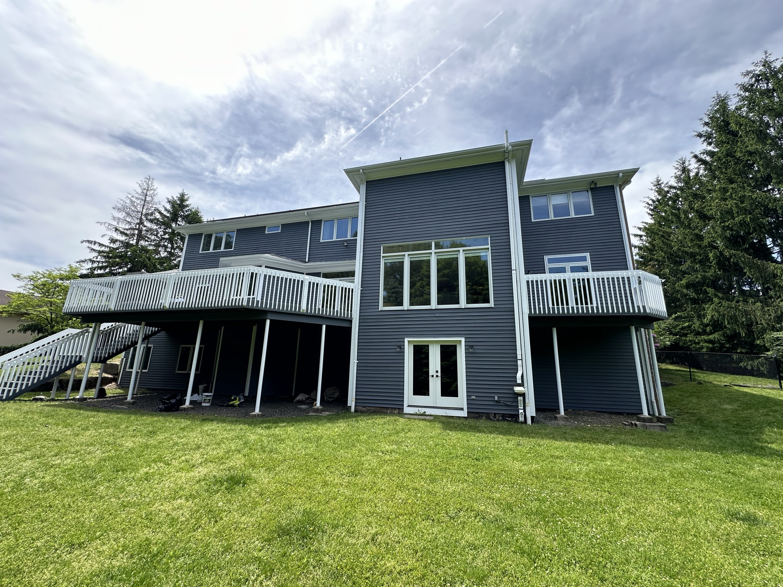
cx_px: 392
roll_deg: -1.8
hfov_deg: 102.1
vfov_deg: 85.7
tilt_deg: +14.9
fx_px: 317
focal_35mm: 14
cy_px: 294
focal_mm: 2.22
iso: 40
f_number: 2.2
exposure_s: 1/489
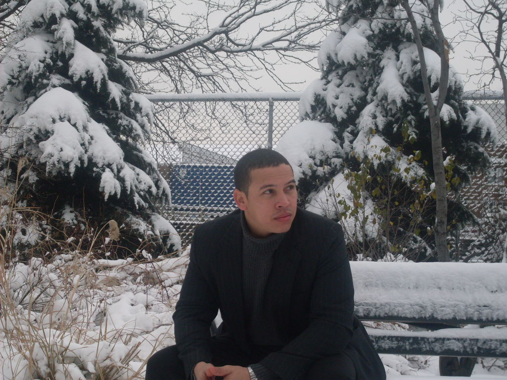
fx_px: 1186
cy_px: 190
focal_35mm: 81
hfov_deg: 24.1
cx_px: 254
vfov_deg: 18.2
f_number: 4
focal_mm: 13.5
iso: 80
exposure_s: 1/250
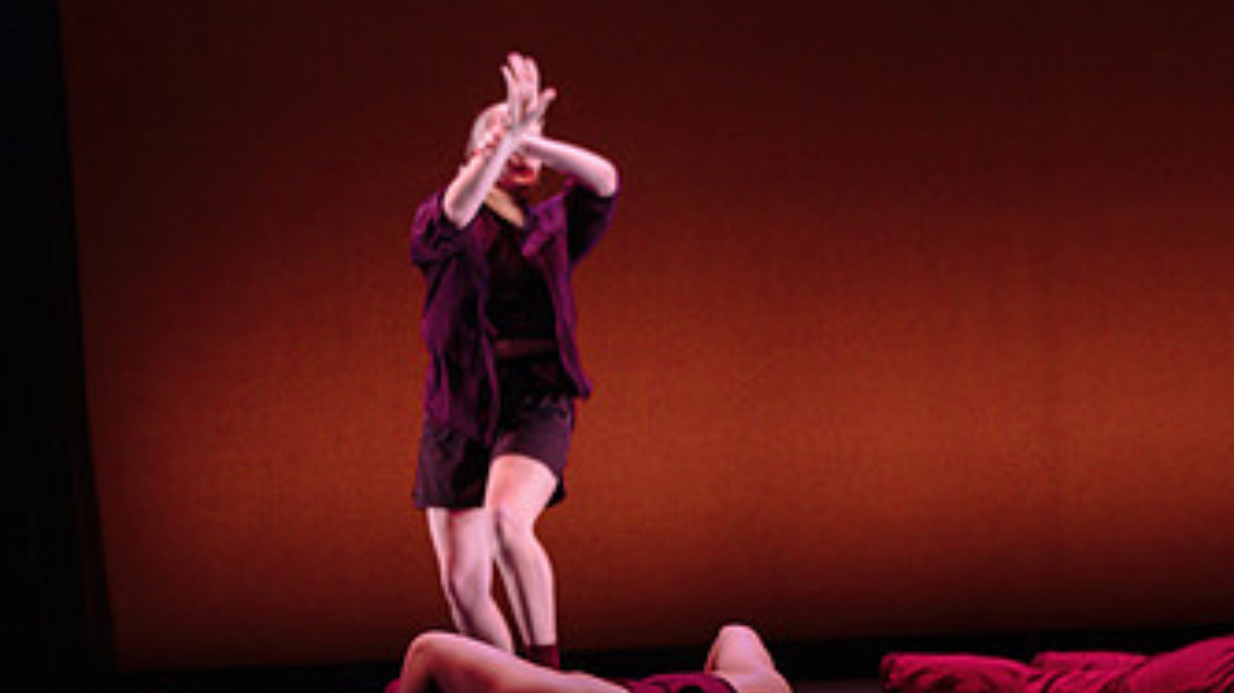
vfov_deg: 18.3
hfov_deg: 32.8
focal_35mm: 64
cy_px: 717
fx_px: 2093
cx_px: 699
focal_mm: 30
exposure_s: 1/250
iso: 2500
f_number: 2.8
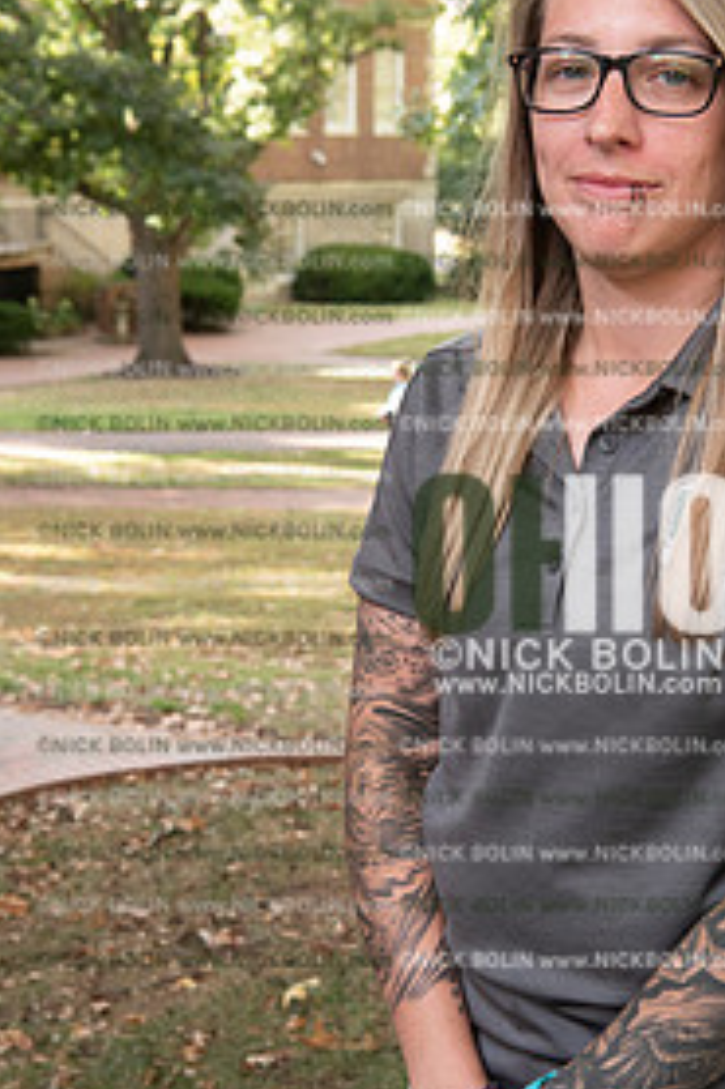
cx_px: 576
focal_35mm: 81
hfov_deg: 16.7
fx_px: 2450
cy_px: 584
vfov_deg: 25.1
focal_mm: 50
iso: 800
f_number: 8
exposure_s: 1/100
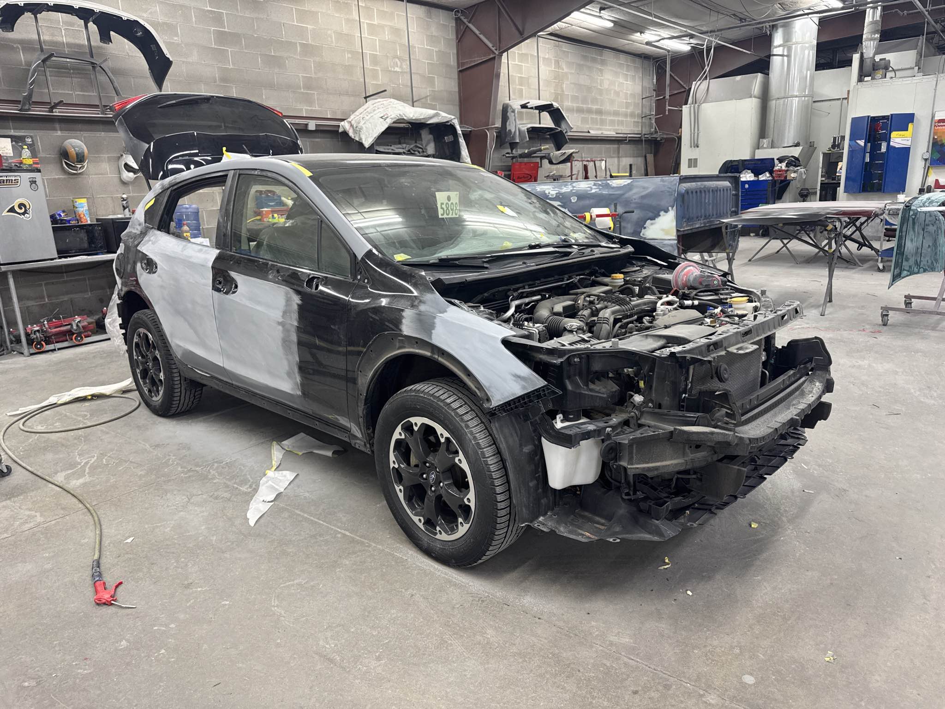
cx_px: 472
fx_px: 655
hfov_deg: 71.6
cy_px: 354
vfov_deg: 56.8
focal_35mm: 24
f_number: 1.78
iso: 200
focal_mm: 6.76
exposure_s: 1/60
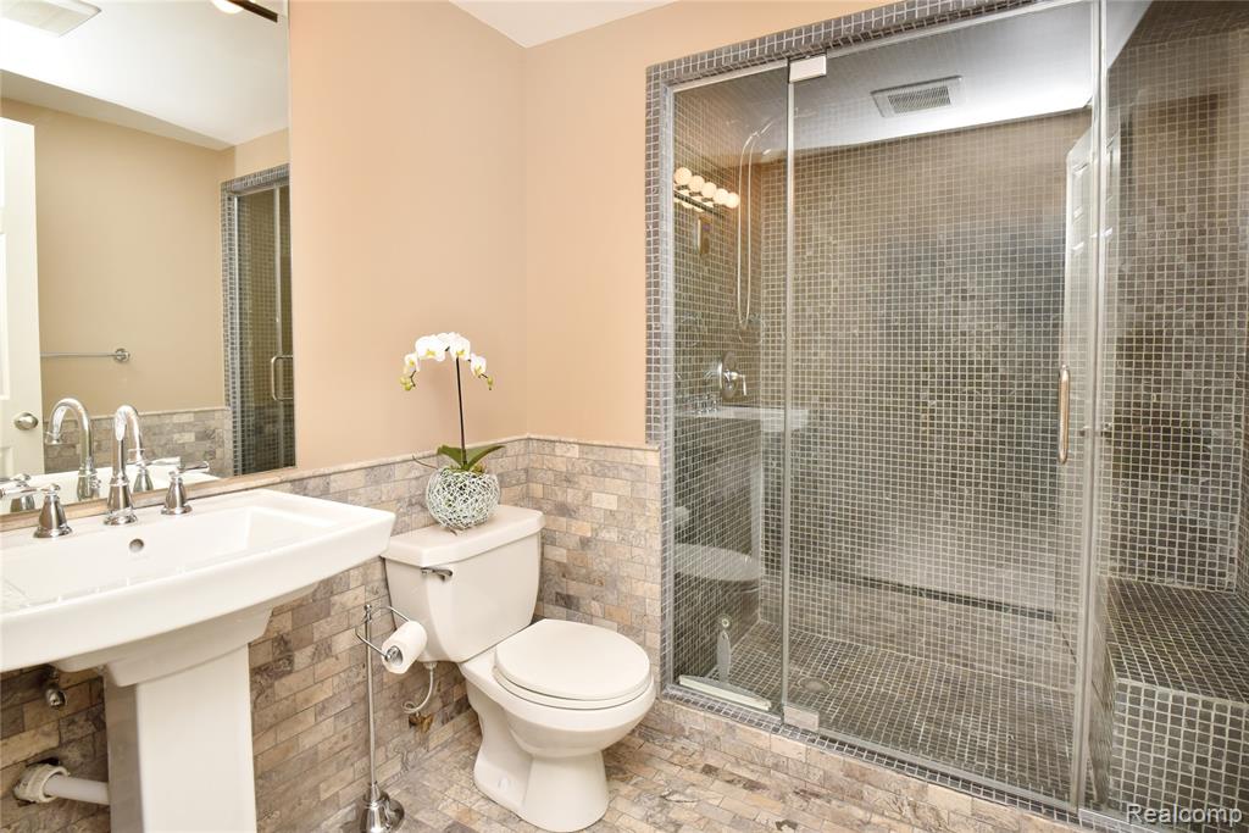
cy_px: 416
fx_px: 590
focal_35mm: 17
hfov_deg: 93.3
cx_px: 624
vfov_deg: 70.5
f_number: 13
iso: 800
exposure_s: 1/60
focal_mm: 17
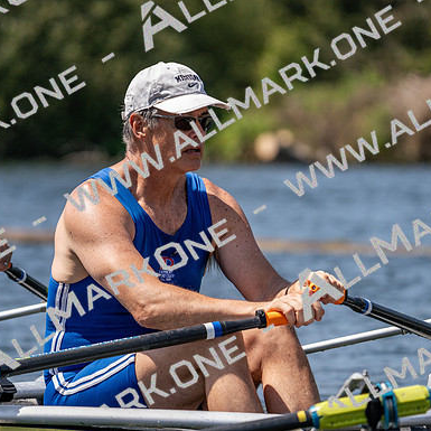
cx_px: 203
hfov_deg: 4.6
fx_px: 5325
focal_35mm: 378
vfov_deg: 4.6
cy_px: 216
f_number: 5.6
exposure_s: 1/2000
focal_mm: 295
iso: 250
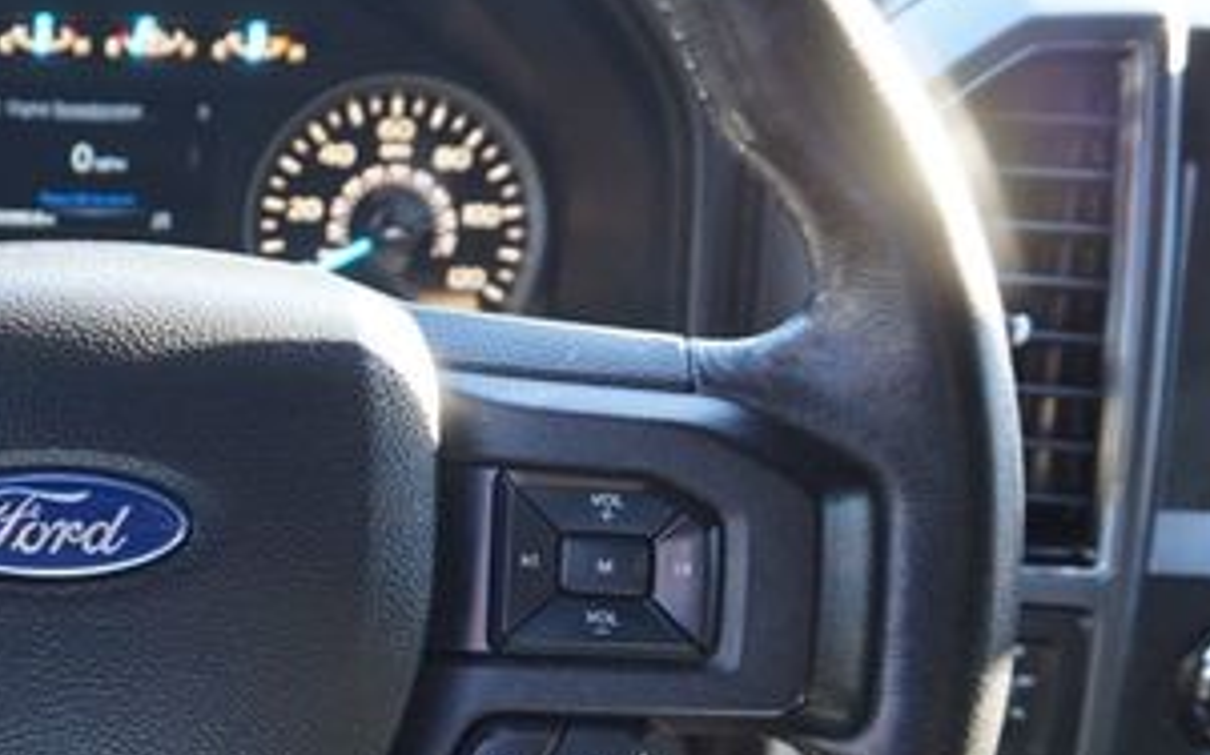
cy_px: 546
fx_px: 1714
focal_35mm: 52
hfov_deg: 36.2
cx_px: 96
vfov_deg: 24.6
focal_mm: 16
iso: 800
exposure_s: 1/60
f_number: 4
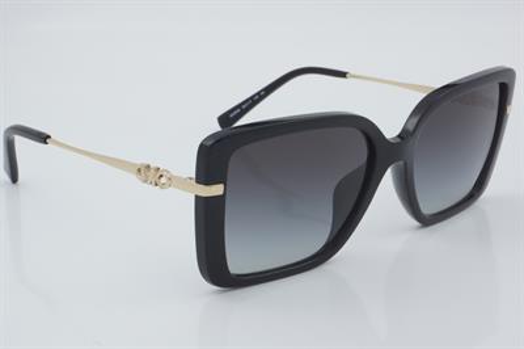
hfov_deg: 27.0
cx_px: 262
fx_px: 1091
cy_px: 174
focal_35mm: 75
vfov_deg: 18.2
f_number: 32
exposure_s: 1/4
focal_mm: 50
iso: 100
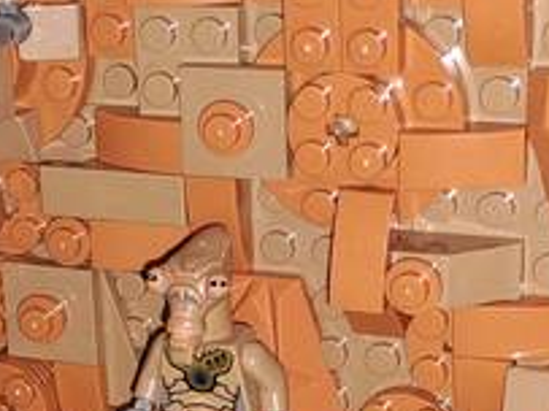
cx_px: 68
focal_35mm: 111
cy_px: 369
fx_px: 1759
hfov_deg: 17.5
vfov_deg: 13.2
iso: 50
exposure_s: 1/10
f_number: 1.8
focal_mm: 4.65
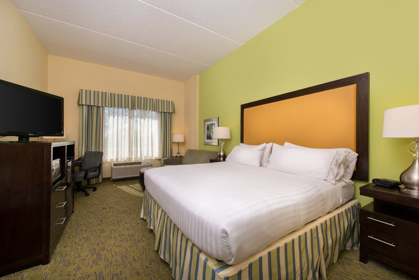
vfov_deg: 81.3
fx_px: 163
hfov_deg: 104.2
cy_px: 140
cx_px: 210
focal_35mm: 14
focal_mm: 14
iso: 400
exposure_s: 1/250
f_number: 13
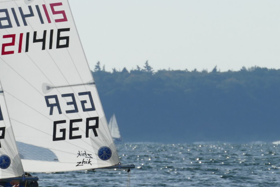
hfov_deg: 2.2
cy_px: 3
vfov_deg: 1.5
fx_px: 7137
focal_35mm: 918
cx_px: -39
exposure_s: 1/2000
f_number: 6.3
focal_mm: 128.25
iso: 125
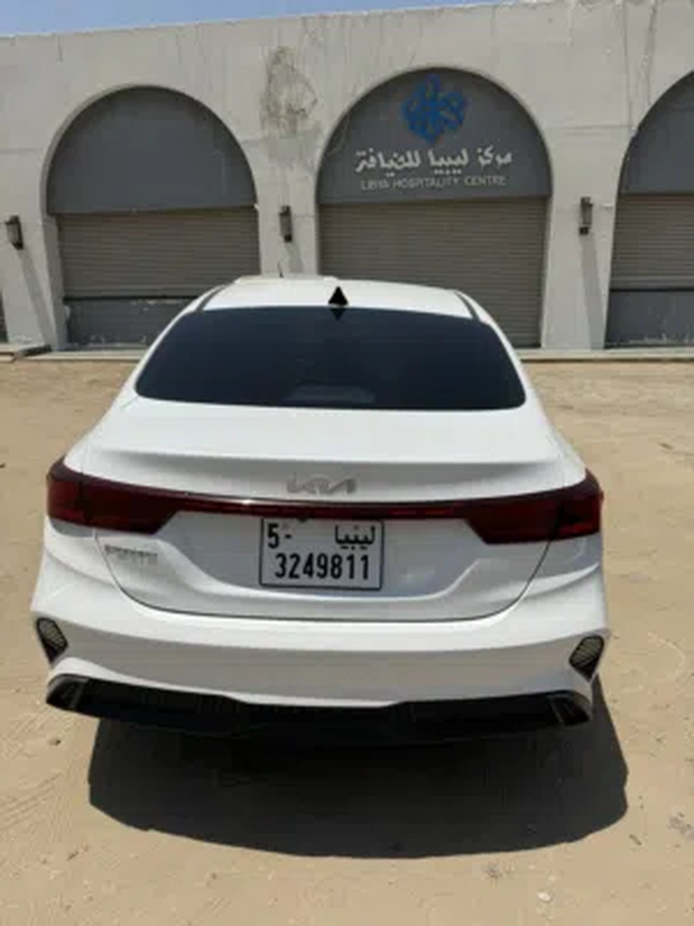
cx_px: 347
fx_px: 642
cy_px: 463
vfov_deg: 71.6
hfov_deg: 56.8
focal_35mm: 24
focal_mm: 6.76
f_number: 1.78
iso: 80
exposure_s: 1/11905
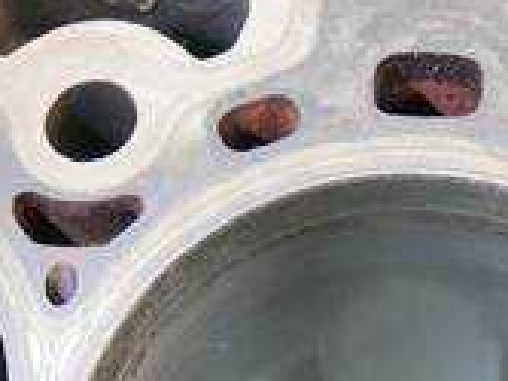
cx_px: 377
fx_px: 1012
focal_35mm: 69
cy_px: 518
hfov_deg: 27.8
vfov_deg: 19.4
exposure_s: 1/60
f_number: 3.5
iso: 1000
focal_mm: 12
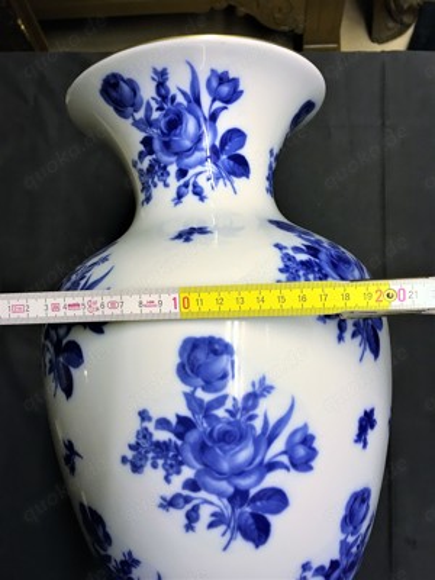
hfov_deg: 48.2
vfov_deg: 61.7
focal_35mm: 29
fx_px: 486
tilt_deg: -75.1
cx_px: 218
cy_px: 290
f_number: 2.2
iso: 100
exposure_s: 1/33
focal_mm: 4.15
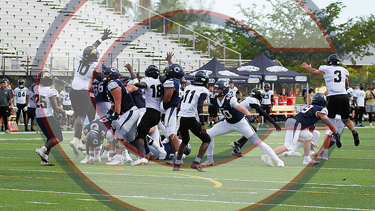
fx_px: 1552
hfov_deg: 13.8
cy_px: 89
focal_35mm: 156
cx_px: 188
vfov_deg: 7.8
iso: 200
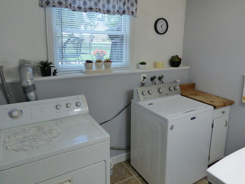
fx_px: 184
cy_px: 77
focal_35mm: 26
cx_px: 139
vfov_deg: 52.8
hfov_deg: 67.0
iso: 400
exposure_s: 1/100
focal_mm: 3.58
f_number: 2.8
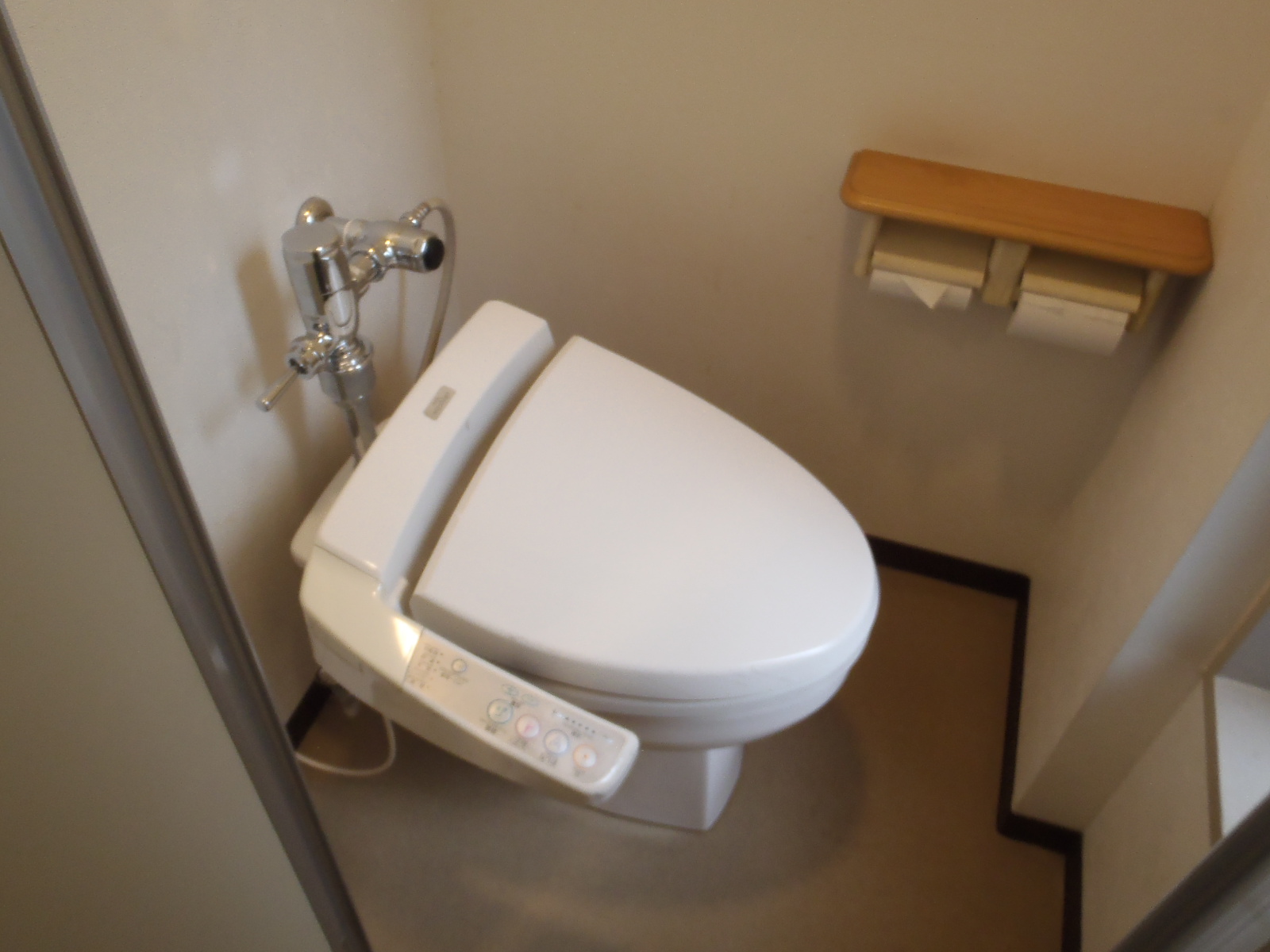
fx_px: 1027
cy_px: 476
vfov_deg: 49.7
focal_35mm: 28
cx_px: 635
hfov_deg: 63.4
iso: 200
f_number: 3.5
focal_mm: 5
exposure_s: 1/30
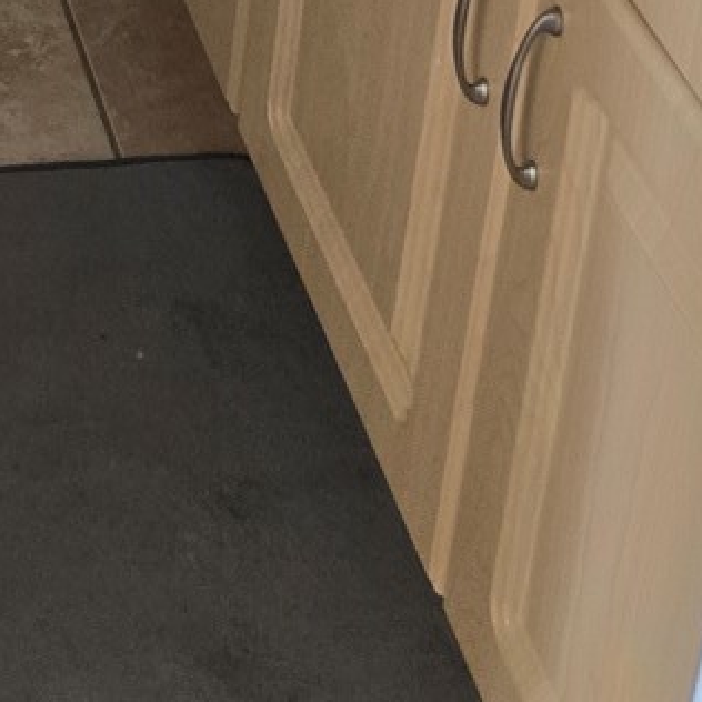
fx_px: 2363
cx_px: -162
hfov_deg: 16.2
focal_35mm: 103
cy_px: -897
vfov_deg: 13.3
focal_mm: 5.4
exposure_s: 1/120
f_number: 1.8
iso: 400
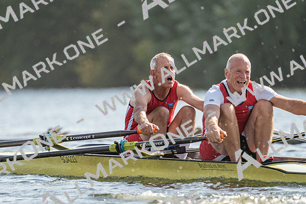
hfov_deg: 2.7
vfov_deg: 1.8
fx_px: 6464
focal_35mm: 760
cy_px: 118
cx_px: 178
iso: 400
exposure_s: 1/1600
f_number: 6.3
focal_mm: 600
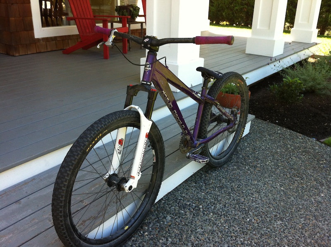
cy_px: 124
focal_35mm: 35
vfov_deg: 40.6
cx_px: 166
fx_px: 334
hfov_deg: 52.7
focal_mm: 3.85
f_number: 2.8
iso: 100
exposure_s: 1/120
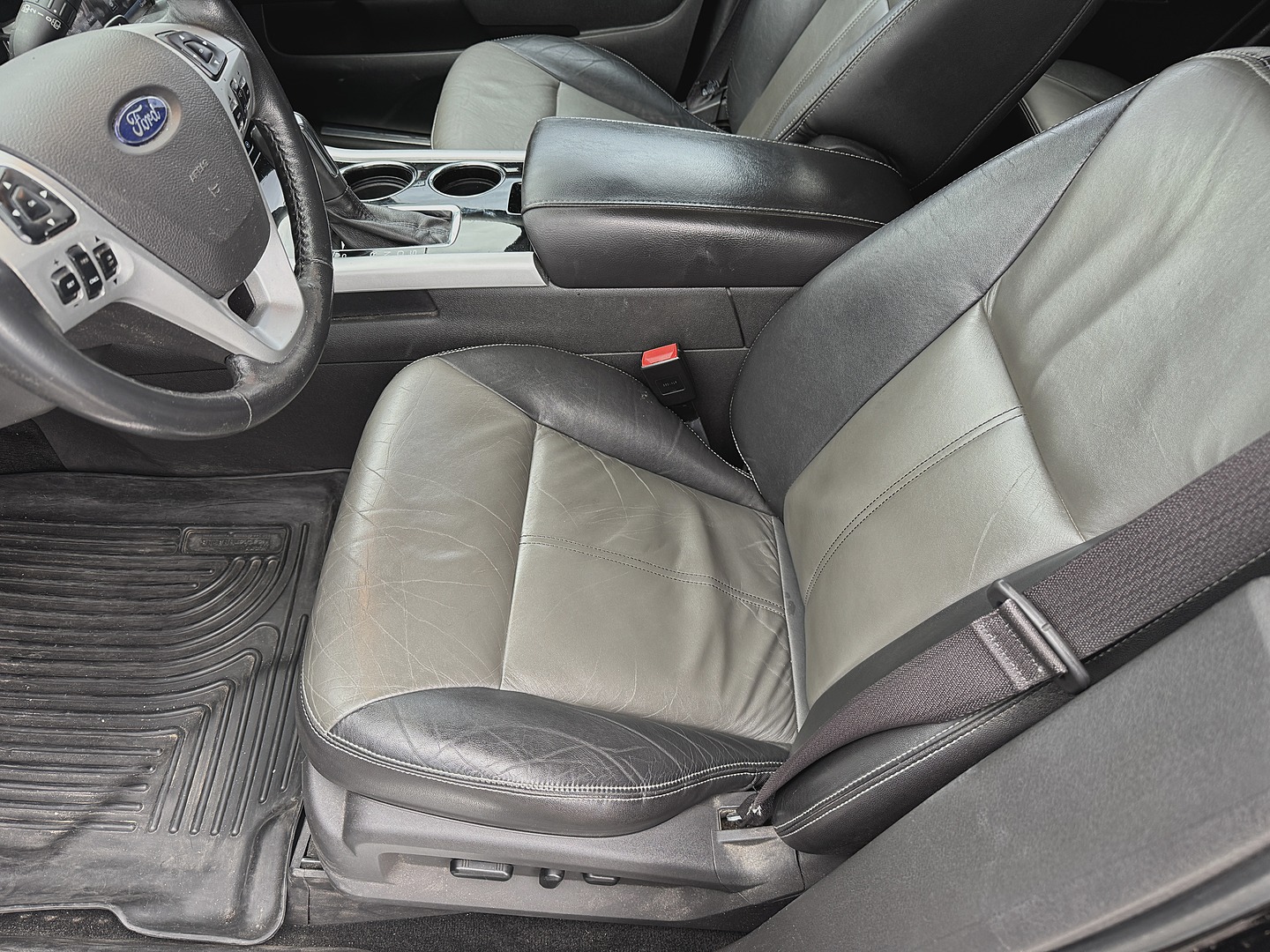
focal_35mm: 24
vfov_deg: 56.8
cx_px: 635
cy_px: 476
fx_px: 881
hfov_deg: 71.6
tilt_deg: -50.9
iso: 160
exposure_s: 1/121
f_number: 1.78
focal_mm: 6.76
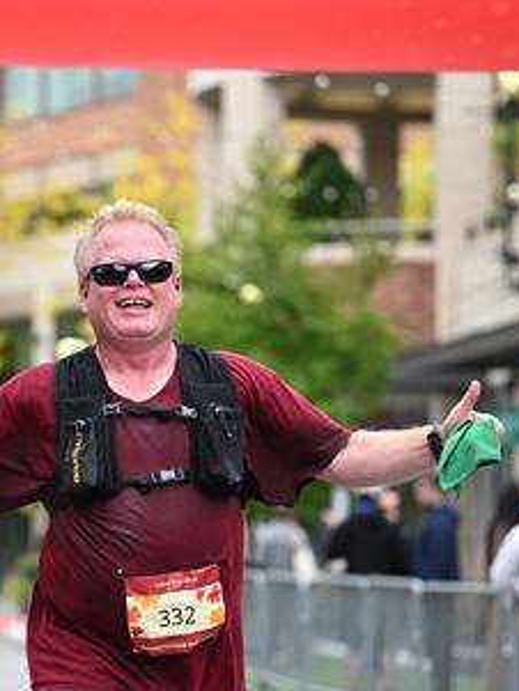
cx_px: 127
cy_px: 422
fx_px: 3336
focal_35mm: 167
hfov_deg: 8.9
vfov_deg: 11.8
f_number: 2.8
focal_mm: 95
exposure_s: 1/2000
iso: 640
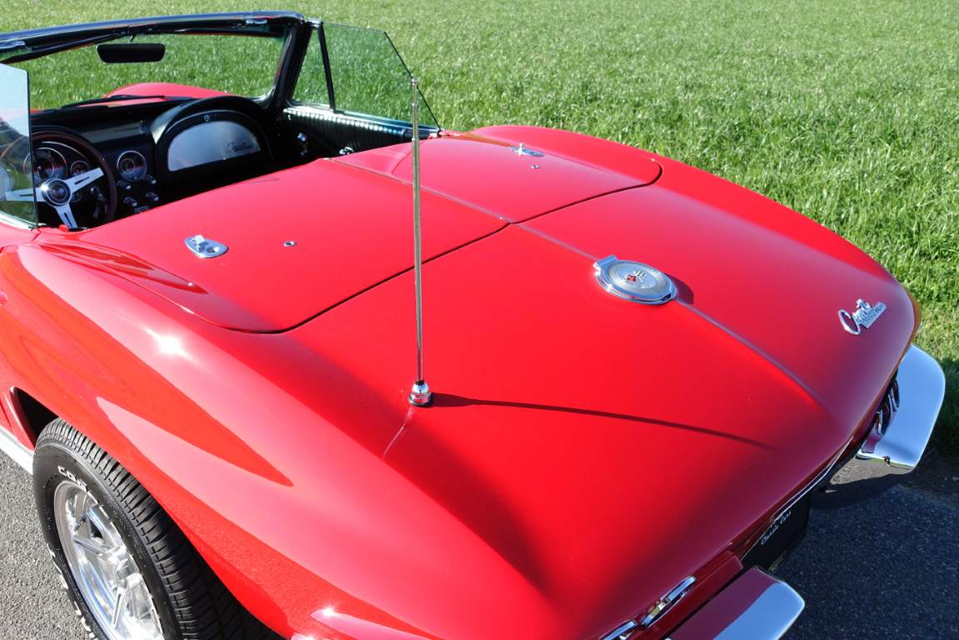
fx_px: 879
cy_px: 320
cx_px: 480
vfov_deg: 40.0
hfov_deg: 57.2
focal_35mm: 33
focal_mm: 11.93
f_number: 4
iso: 125
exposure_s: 1/400
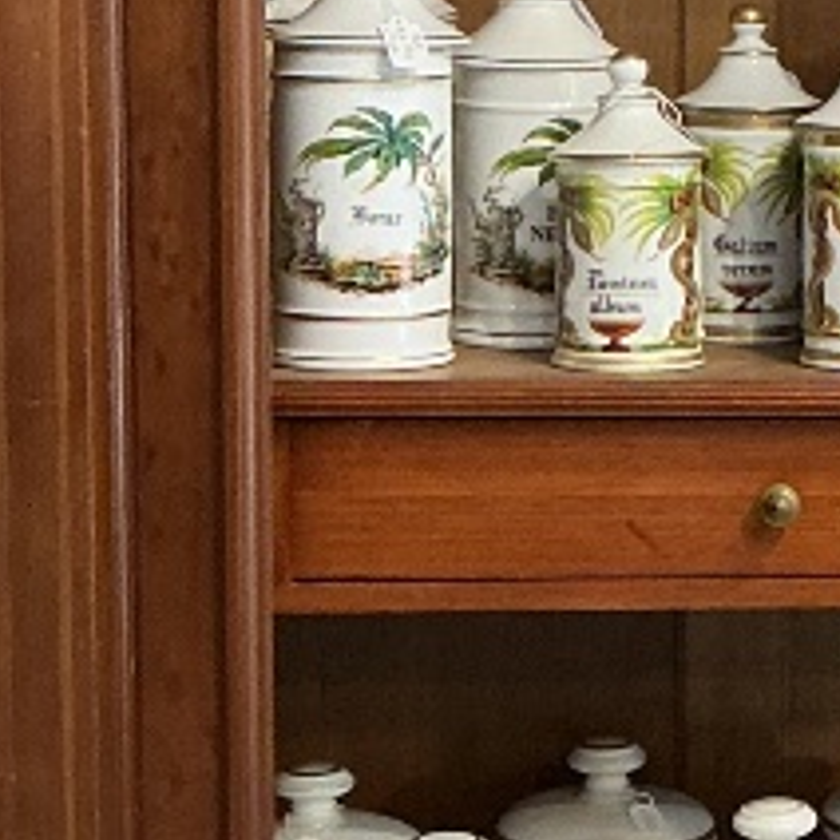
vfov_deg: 12.0
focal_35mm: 145
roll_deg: +0.1
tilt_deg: -6.0
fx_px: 3981
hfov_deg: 11.8
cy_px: 182
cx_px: 967
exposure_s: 1/50
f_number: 1.8
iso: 160
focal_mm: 3
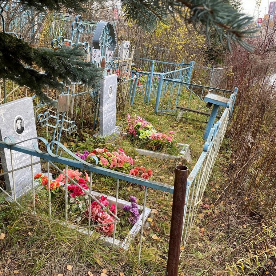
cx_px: 131
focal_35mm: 31
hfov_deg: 52.5
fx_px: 280
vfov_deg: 52.5
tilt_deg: -18.2
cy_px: 138
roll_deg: -2.9
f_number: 1.8
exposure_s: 1/130
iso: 32
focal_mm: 4.25
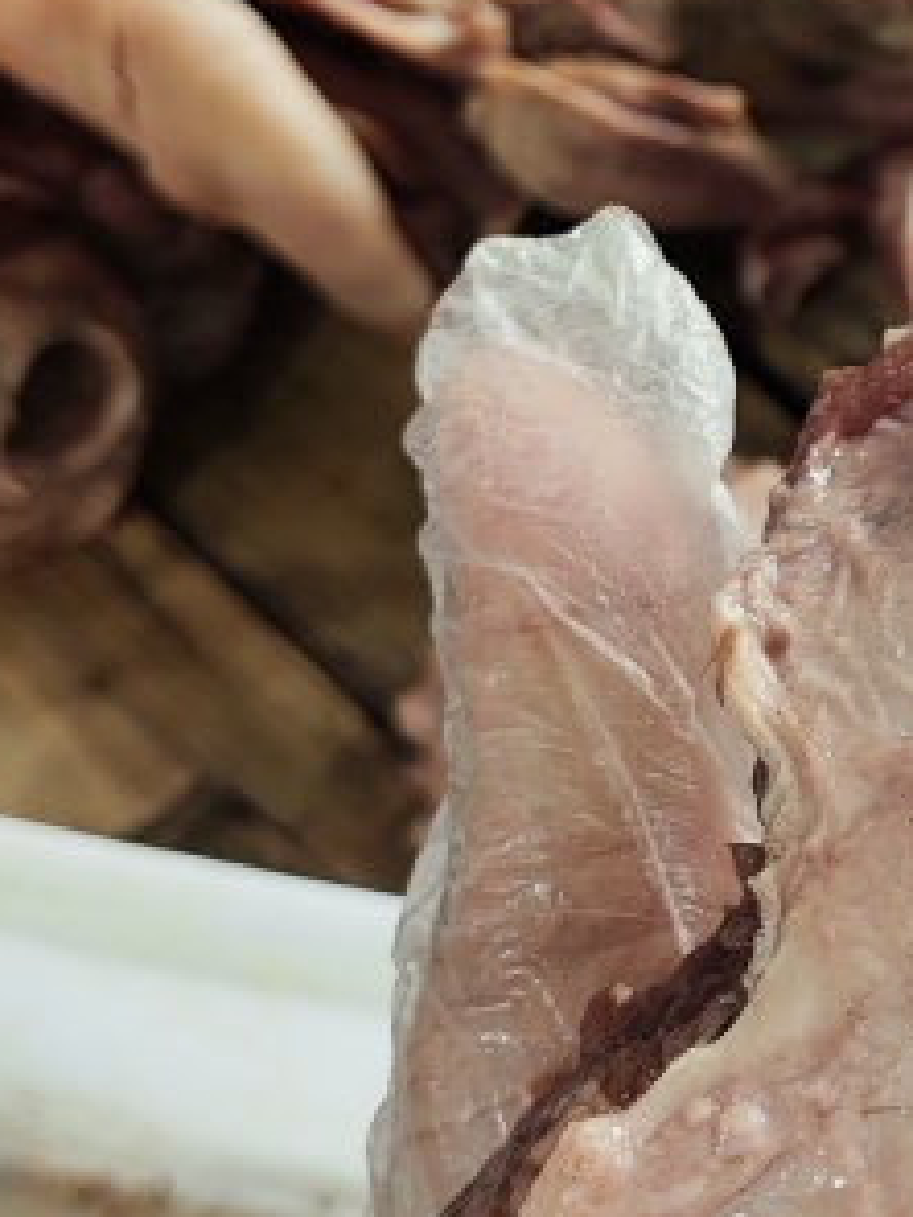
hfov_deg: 14.7
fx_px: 3165
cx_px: 1559
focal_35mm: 90
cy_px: 582
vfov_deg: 21.8
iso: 50
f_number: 1.79
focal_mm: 4.71
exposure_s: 1/73.9
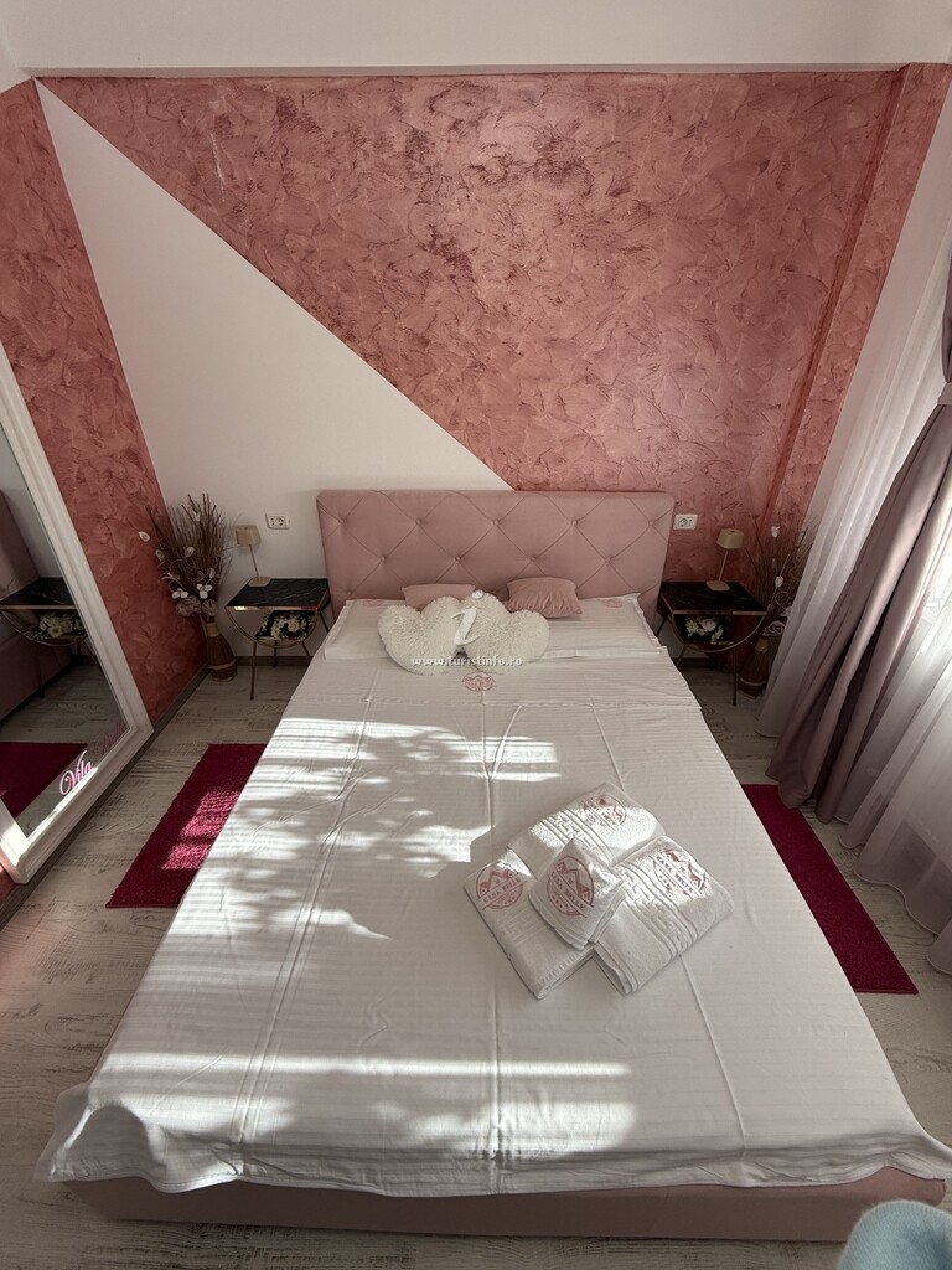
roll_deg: -0.1
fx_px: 513
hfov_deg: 85.7
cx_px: 476
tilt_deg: -29.4
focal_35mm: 14
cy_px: 635
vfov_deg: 102.1
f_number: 2.2
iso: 50
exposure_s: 1/262
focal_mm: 2.22
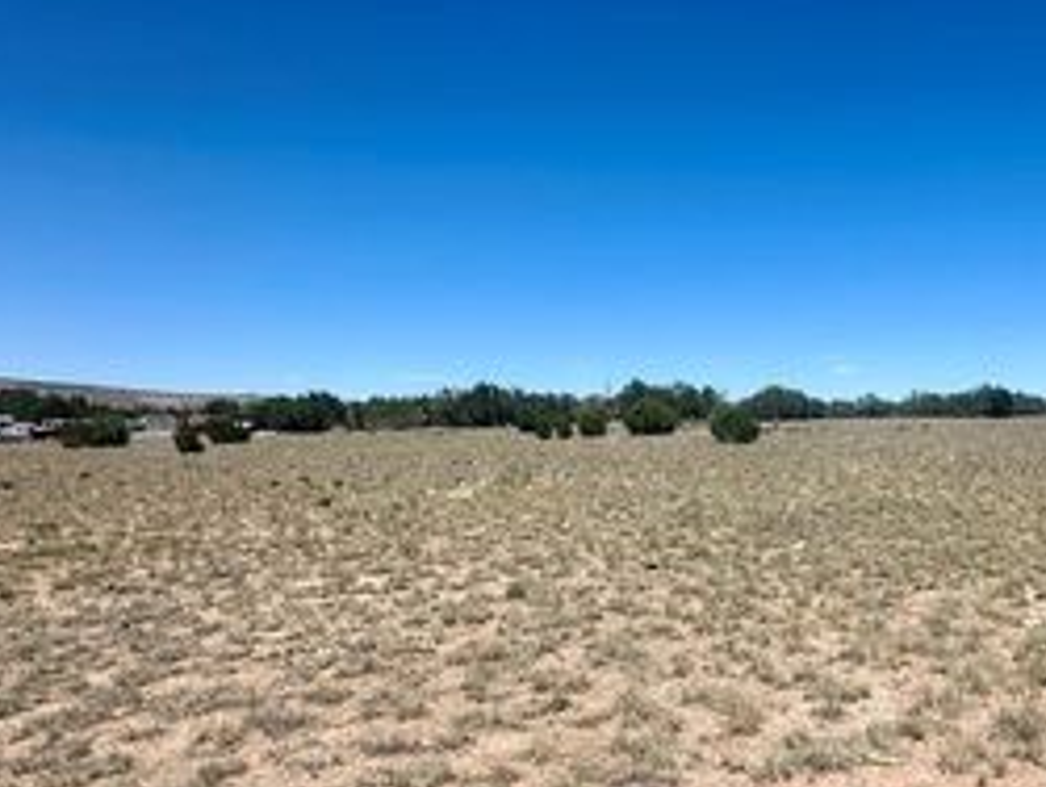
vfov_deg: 48.8
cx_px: 820
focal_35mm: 28
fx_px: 847
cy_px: 538
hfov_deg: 59.0
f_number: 2.2
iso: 50
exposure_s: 1/2959
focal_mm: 2.22
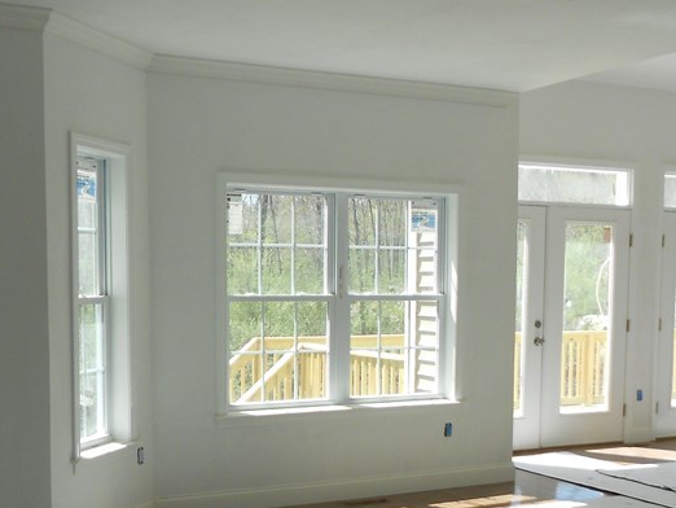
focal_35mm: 51
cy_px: 351
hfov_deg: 37.4
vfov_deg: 28.3
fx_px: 996
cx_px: 294
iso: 80
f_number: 3.2
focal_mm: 4.6
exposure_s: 1/200
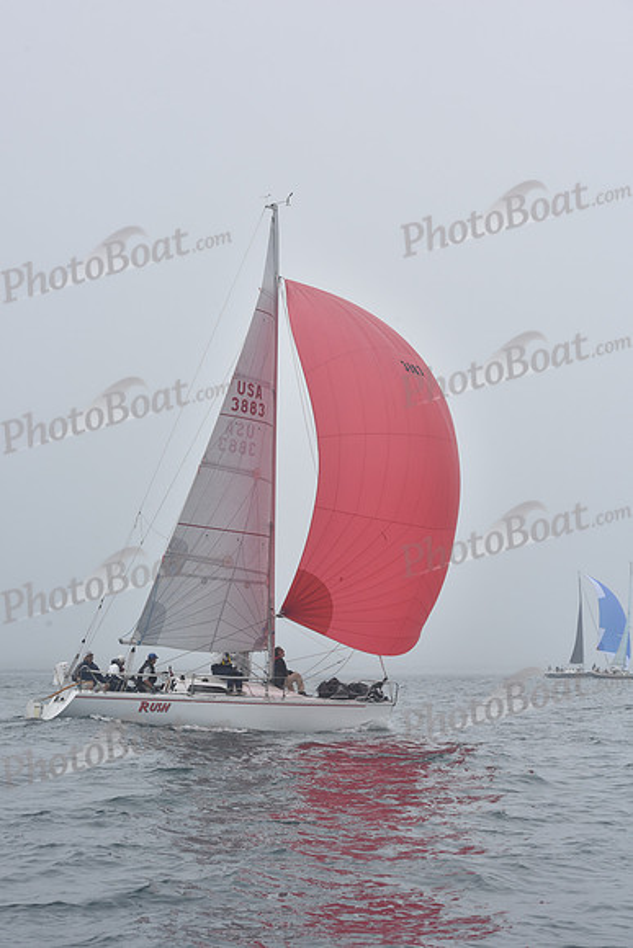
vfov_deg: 28.8
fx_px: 1845
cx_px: 316
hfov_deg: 19.5
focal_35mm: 70
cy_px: 474
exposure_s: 1/800
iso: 250
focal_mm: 70
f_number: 11
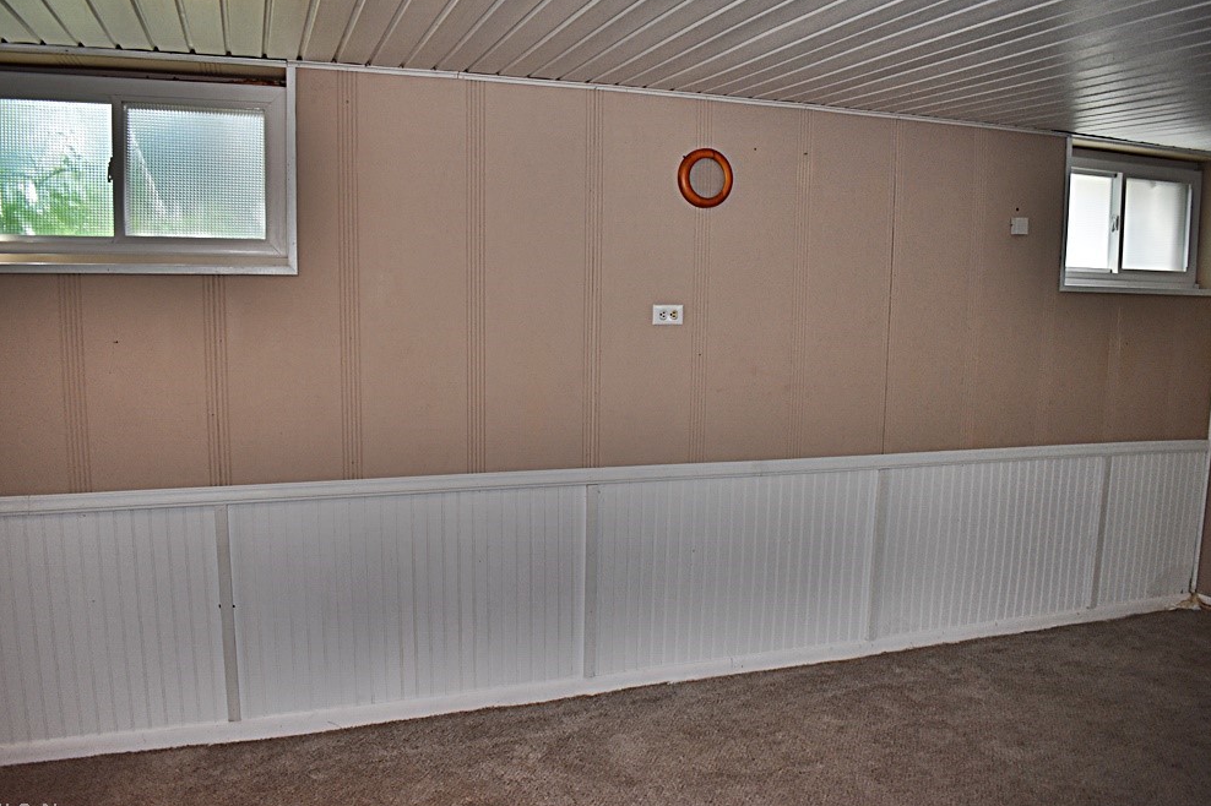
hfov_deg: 65.5
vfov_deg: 46.4
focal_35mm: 28
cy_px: 412
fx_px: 942
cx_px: 606
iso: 800
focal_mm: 18
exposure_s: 1/200
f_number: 3.5
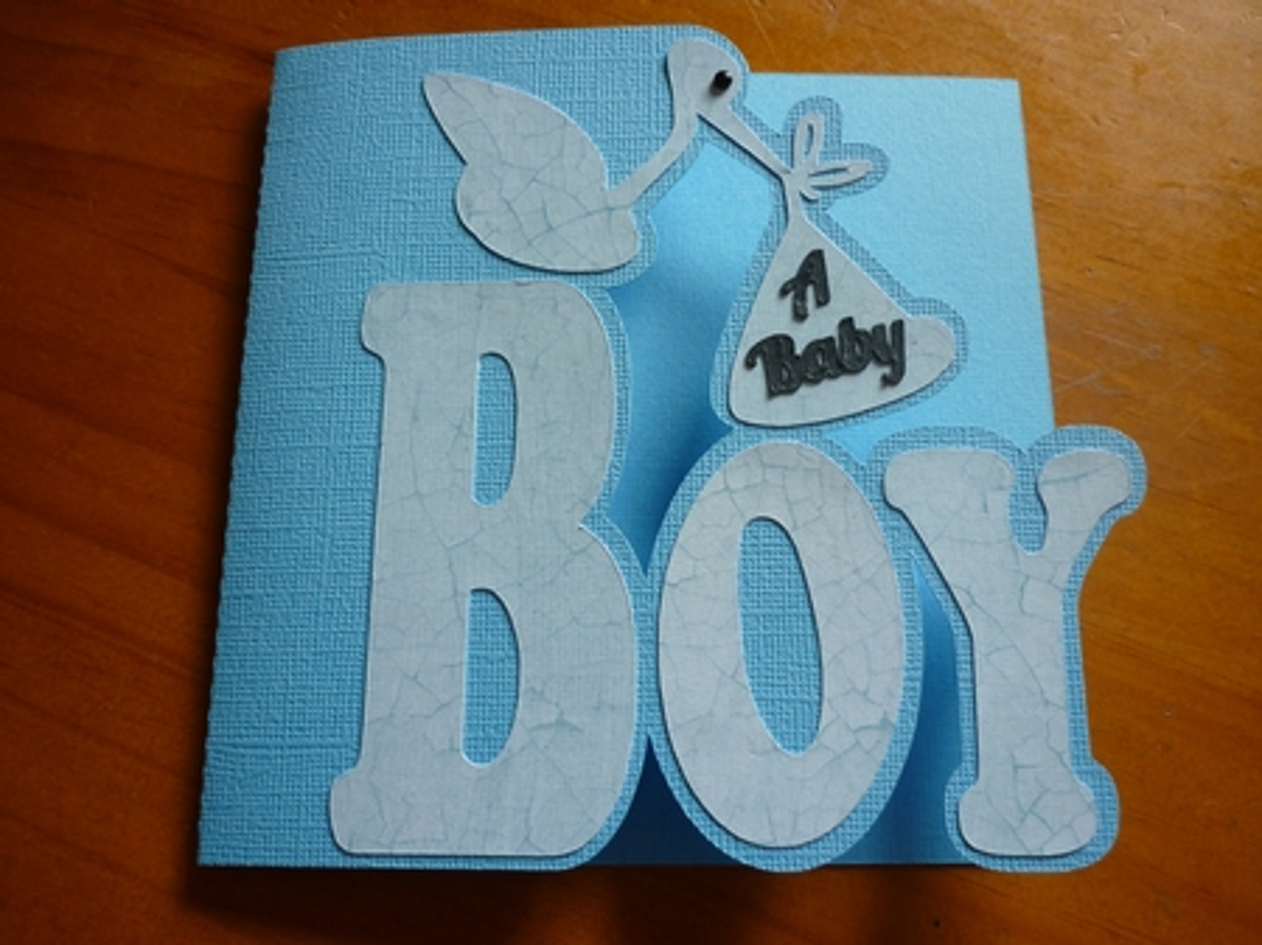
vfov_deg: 42.9
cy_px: 472
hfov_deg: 55.4
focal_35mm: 33
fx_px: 1202
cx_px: 631
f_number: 2.8
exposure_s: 1/50
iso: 80
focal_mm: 5.5
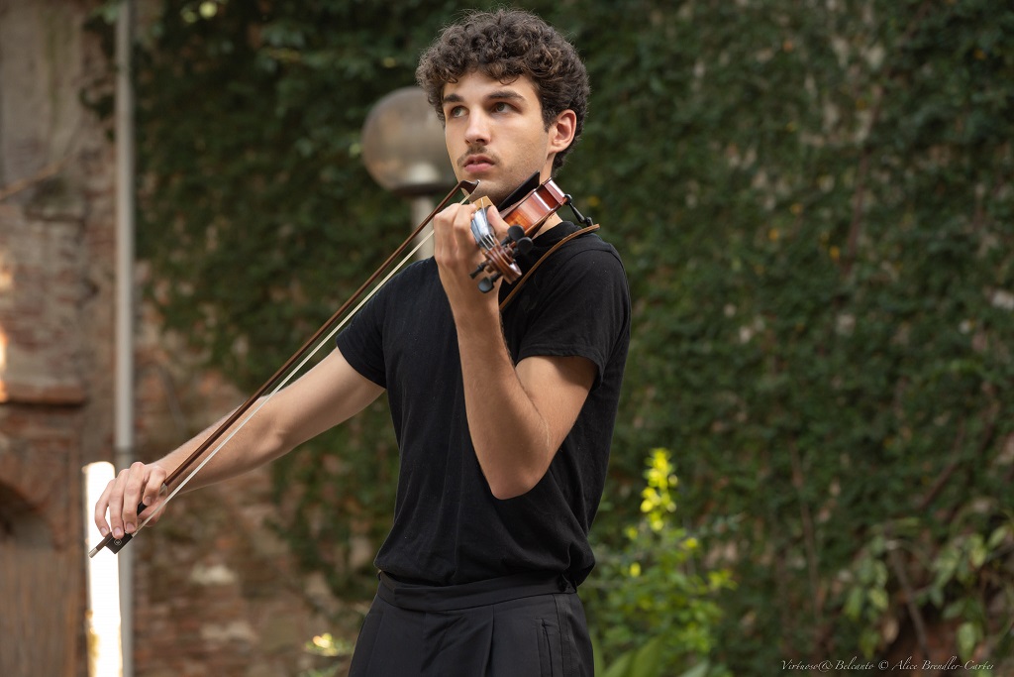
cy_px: 341
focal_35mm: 127
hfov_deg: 16.2
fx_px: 3565
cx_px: 490
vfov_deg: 10.8
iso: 1400
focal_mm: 120
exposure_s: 1/160
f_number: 5.6
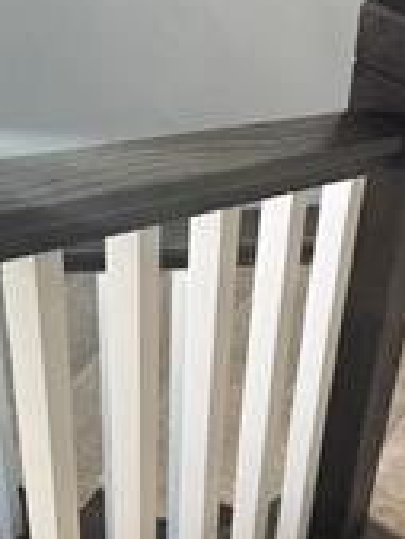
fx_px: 1698
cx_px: 204
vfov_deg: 17.8
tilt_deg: -57.3
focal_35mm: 109
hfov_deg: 13.6
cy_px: 466
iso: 200
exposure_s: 1/120
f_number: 1.78
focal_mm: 6.76
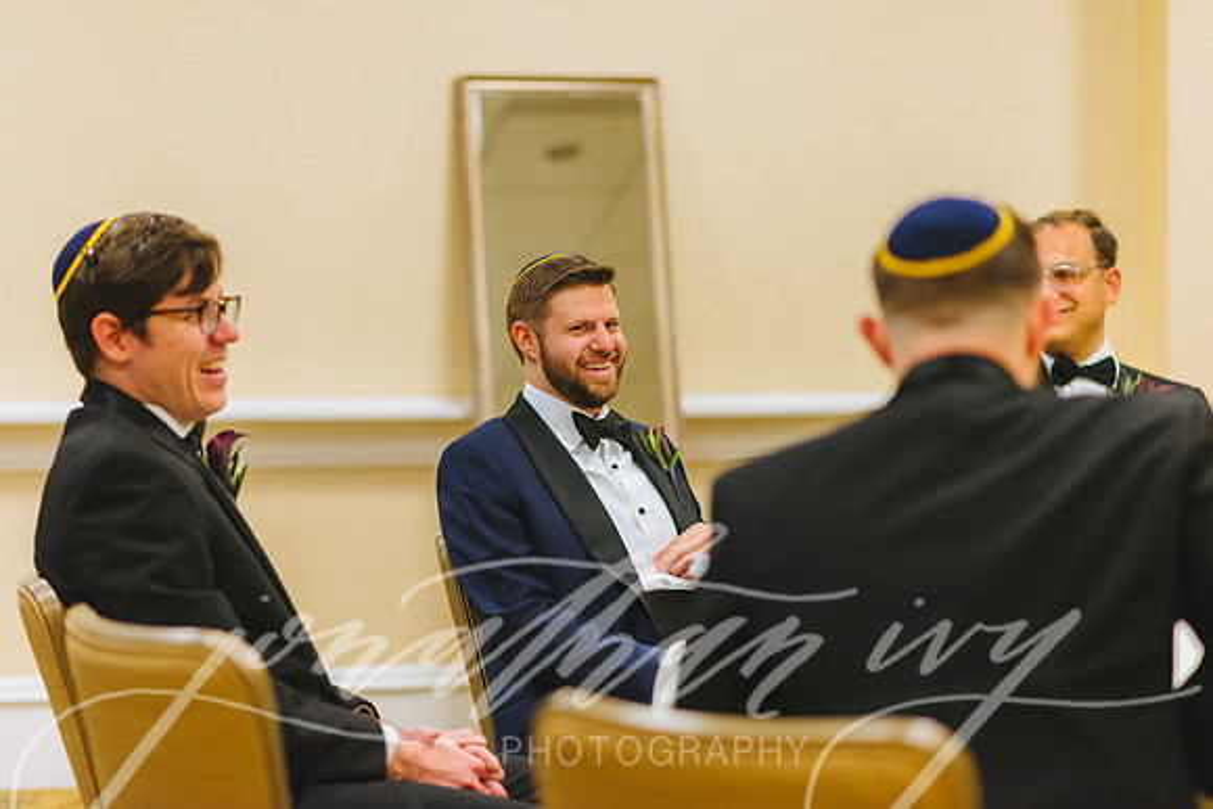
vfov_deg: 15.6
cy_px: 391
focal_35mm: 88
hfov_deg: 23.2
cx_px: 606
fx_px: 2961
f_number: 2
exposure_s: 1/250
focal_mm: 85
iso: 2000
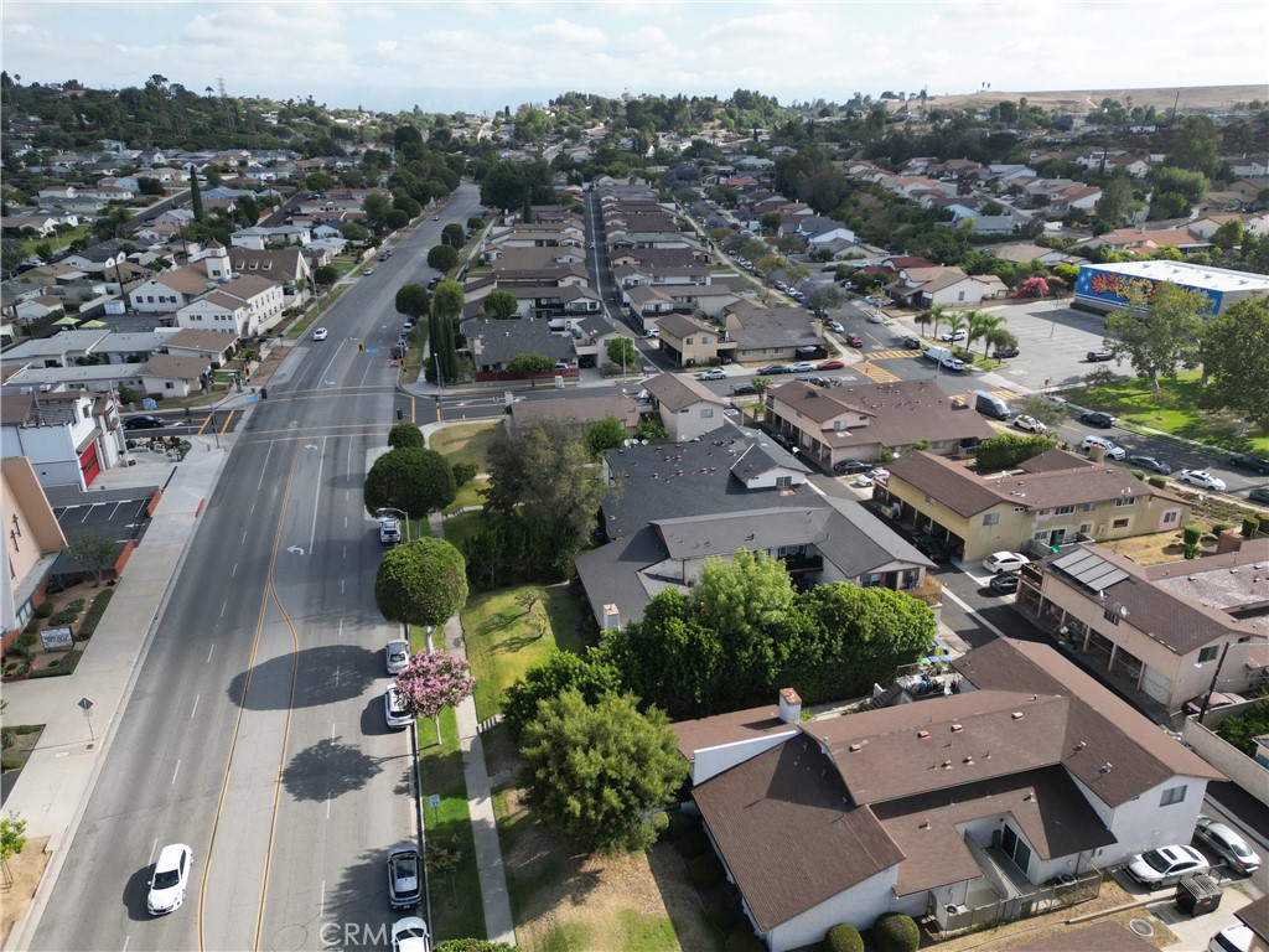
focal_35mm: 24
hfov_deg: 71.6
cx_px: 634
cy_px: 476
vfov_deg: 56.8
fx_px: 880
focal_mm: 6.72
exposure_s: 1/2000
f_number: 1.7
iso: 200
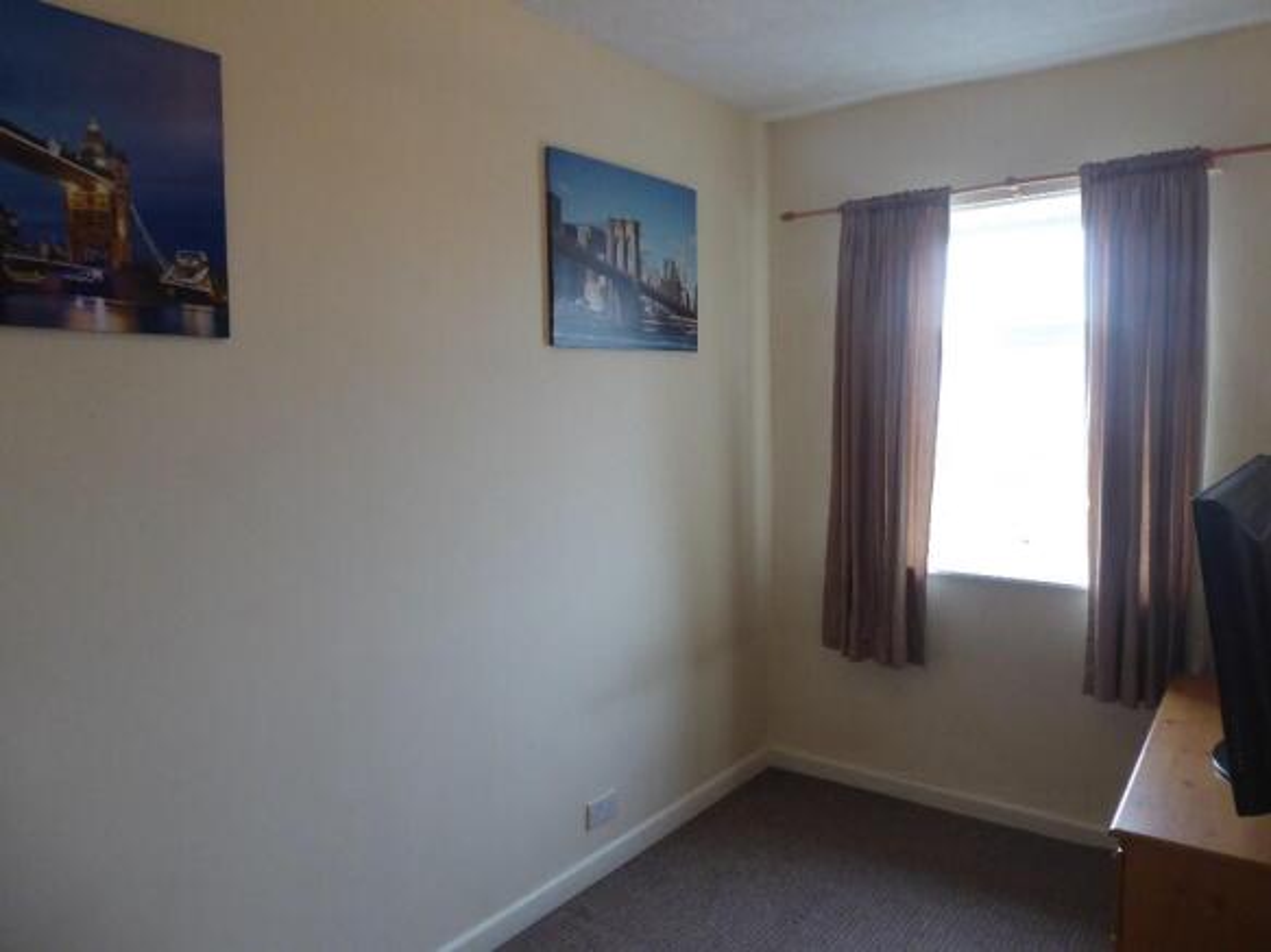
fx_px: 881
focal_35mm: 24
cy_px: 476
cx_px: 636
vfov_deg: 56.8
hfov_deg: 71.6
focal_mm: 4.3
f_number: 3.3
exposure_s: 1/60
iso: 250
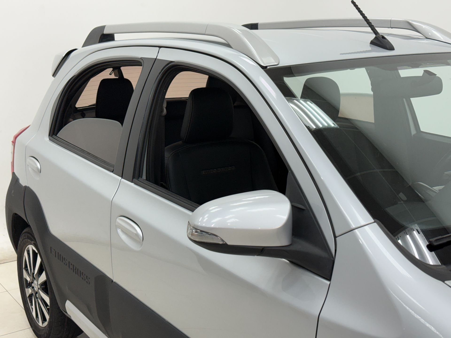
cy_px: 169
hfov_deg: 39.7
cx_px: 226
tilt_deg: -11.5
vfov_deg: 30.3
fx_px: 625
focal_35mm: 48
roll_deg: +1.5
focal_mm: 6.76
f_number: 1.78
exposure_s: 1/120
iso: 64
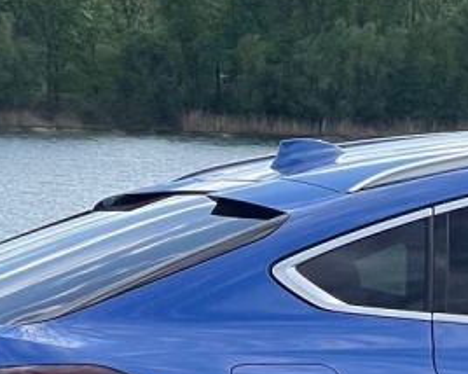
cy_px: 484
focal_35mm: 280
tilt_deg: -5.6
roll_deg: -0.7
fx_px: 3875
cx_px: 657
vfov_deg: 5.5
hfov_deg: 6.8
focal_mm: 7.5
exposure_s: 1/1783
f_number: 2.2
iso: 20
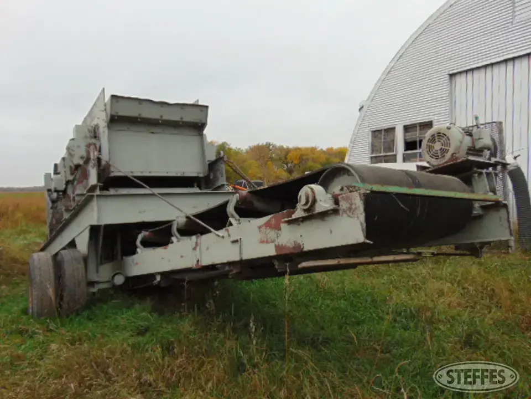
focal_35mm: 25
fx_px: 383
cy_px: 200
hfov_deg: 69.4
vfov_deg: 54.9
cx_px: 266
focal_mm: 4.5
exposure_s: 1/400
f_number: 3
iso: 80
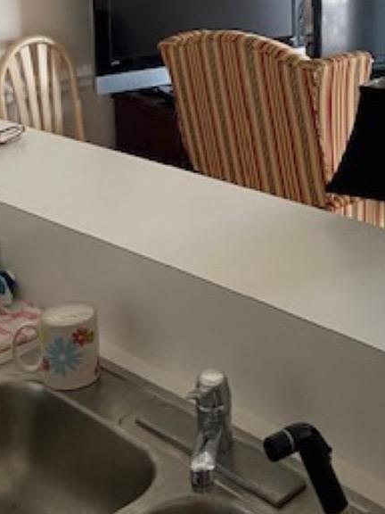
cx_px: 247
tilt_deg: -10.7
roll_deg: +1.1
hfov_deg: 22.5
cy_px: 43
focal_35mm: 65
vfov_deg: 28.6
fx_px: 964
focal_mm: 4.25
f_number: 1.8
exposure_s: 1/98
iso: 125
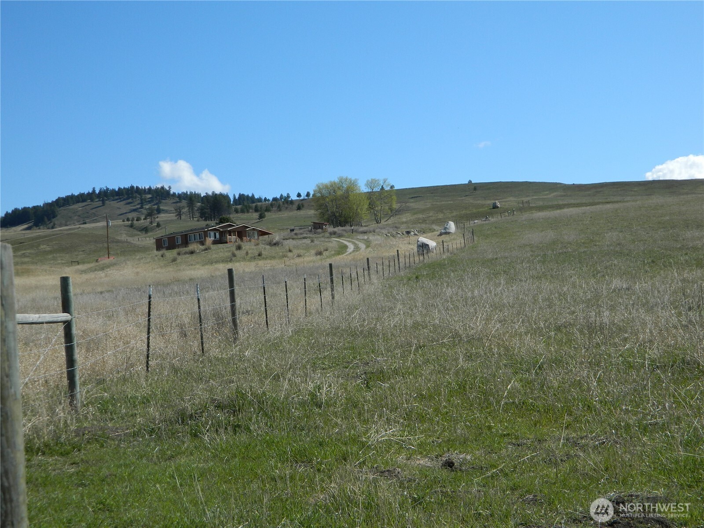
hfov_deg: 33.8
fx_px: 1159
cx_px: 352
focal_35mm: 57
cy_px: 264
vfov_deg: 25.7
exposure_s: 1/1000
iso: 80
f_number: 3.8
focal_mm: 10.2
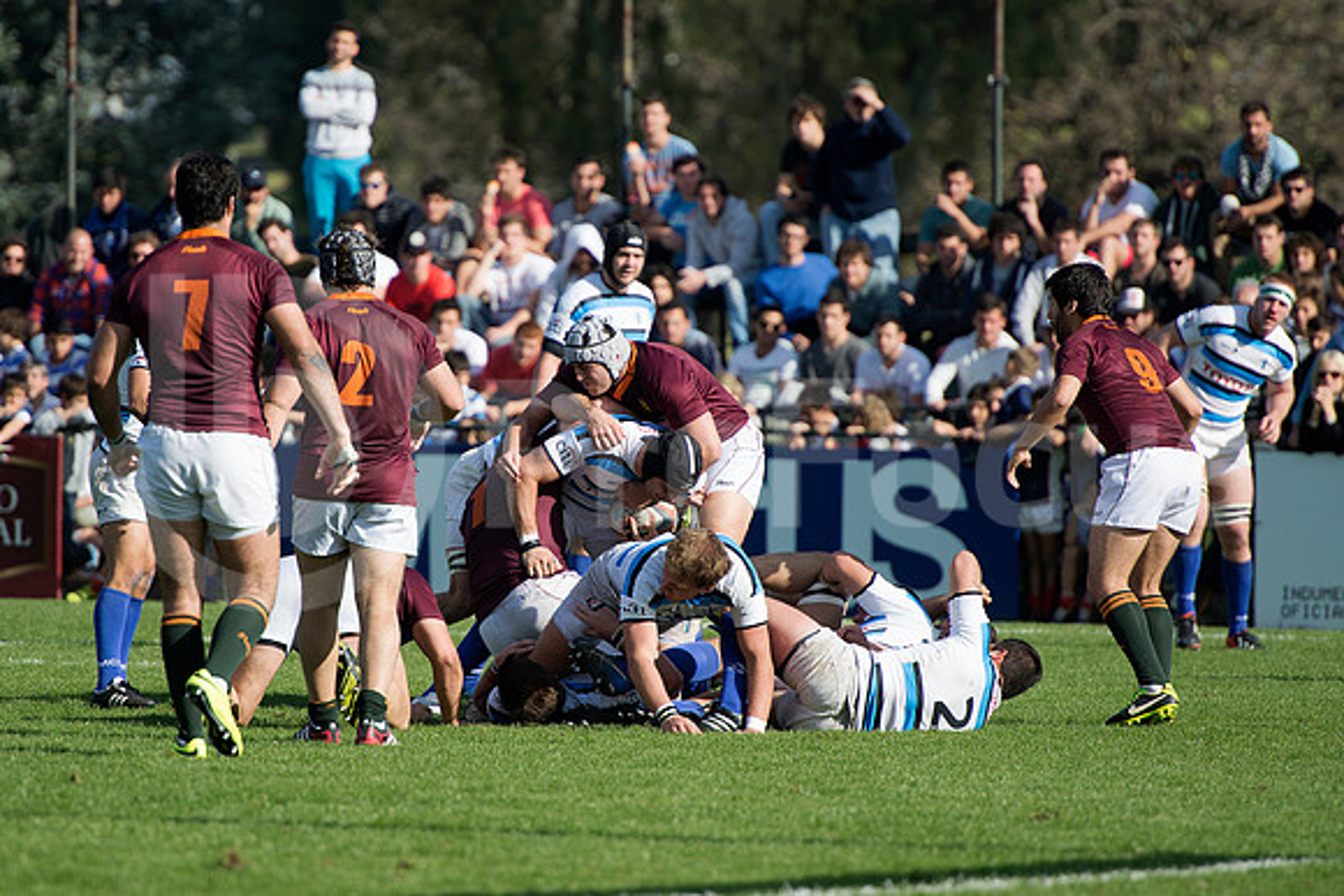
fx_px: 10082
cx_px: 672
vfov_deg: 5.1
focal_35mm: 270
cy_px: 448
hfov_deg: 7.6
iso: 500
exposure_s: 1/2000
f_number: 4
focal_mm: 270
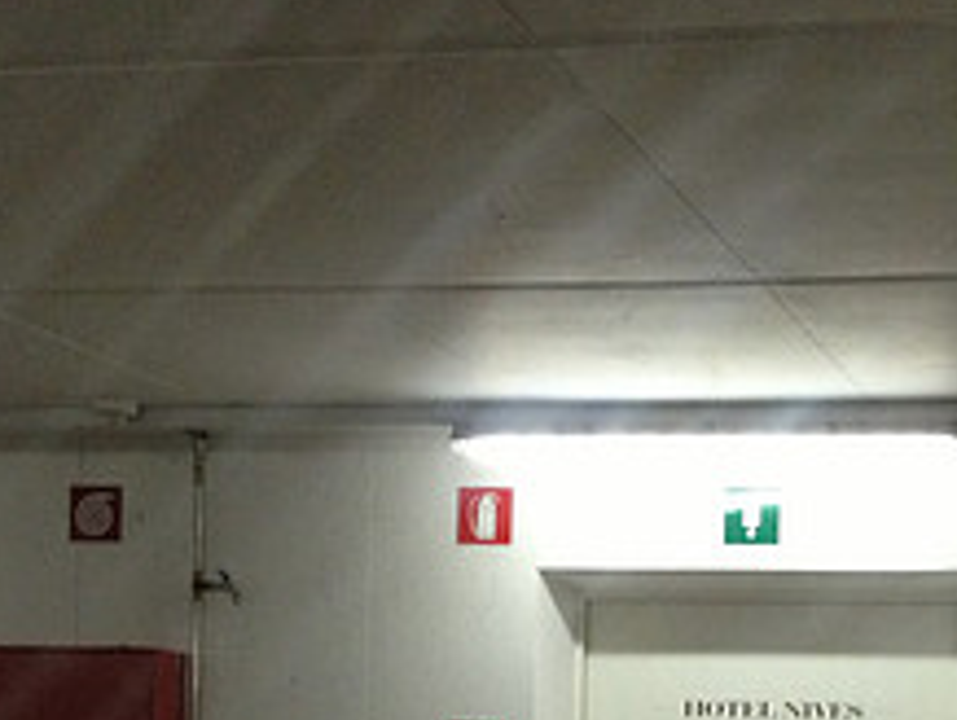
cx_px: 825
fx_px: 2574
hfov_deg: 20.7
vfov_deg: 15.3
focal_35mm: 93
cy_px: 893
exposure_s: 1/20
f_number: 2.4
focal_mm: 4.28
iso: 250
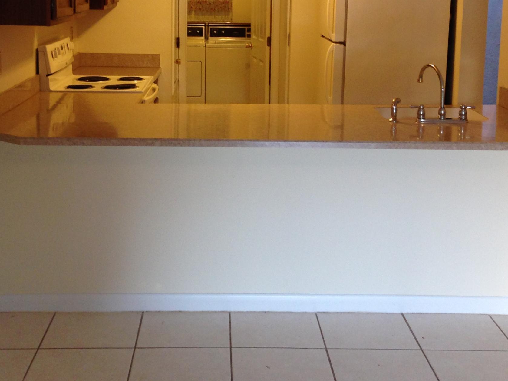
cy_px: 83
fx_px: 866
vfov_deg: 24.5
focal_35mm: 59
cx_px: 231
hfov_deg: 32.7
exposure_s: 1/20
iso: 100
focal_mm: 4.12
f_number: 2.4
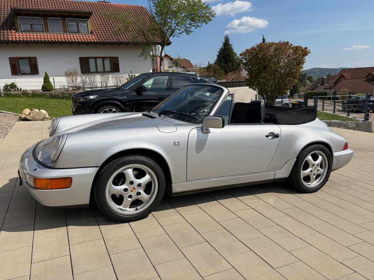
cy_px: 140
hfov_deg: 67.3
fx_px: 281
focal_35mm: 26
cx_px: 187
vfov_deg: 53.1
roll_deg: +4.2
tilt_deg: -10.3
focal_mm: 5.96
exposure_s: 1/6329
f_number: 1.6
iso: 50
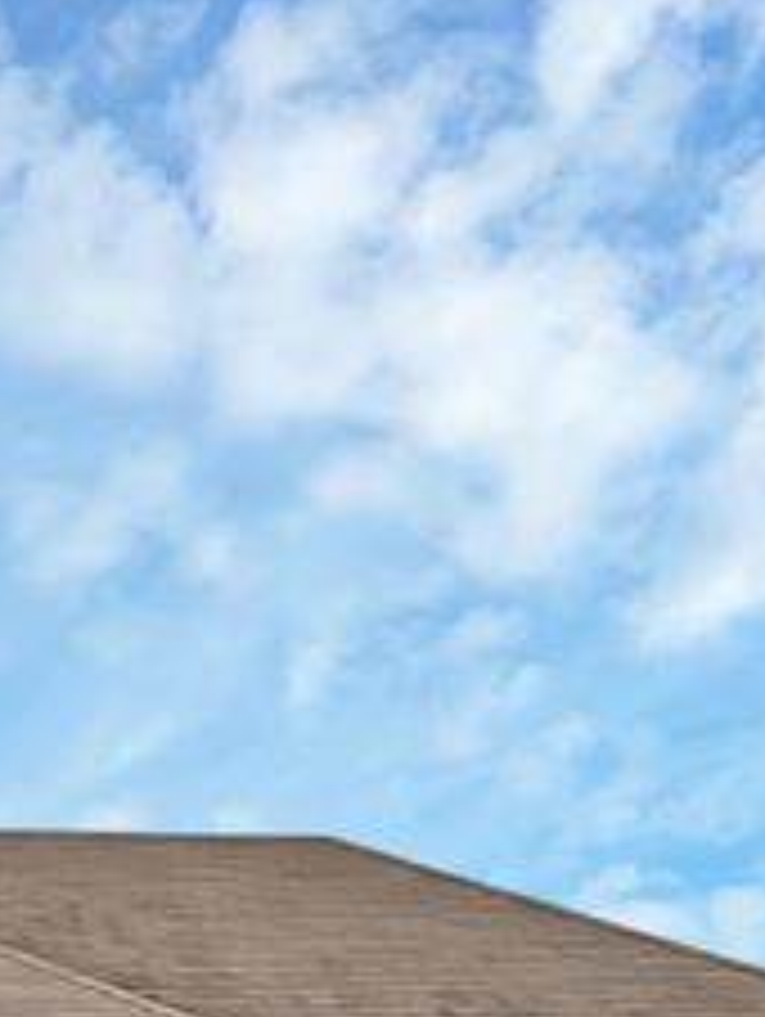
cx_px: -302
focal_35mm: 74
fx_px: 2176
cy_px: 1384
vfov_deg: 22.9
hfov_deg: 18.2
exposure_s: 1/125
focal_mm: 17
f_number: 9
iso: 640
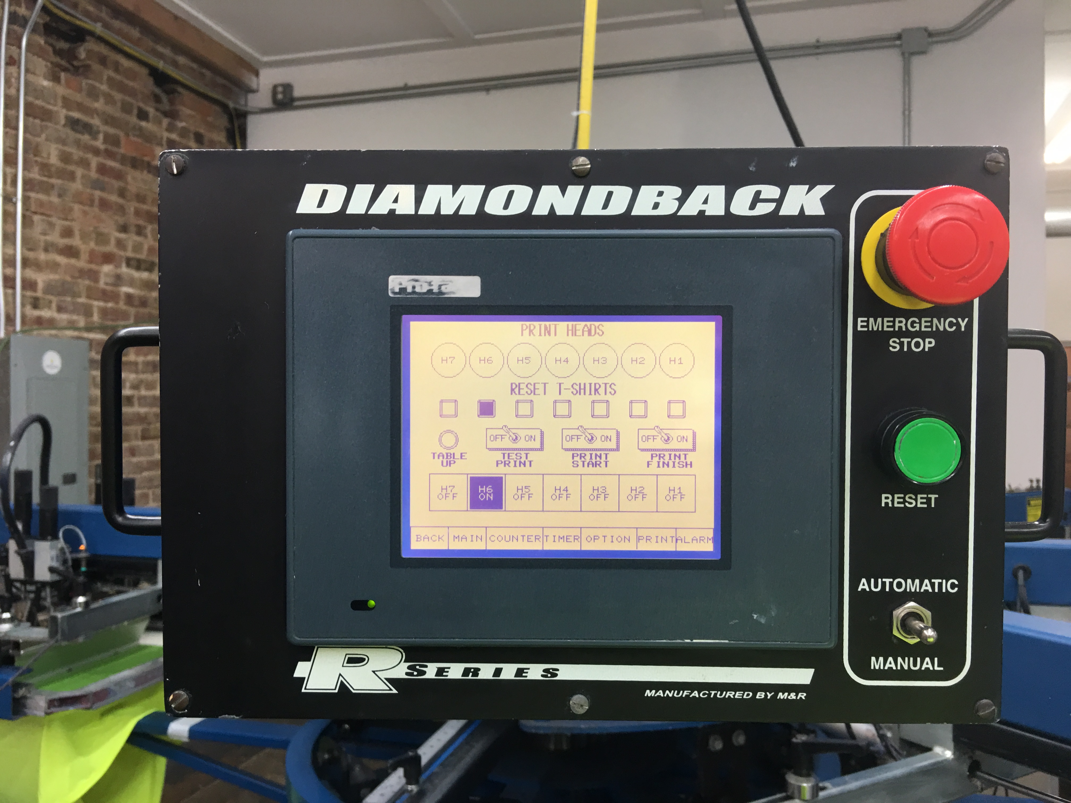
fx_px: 897
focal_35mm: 29
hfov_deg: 61.7
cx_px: 536
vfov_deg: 48.2
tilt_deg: +1.2
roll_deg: -1.8
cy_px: 402
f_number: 2.2
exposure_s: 1/15
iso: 25
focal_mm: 4.15
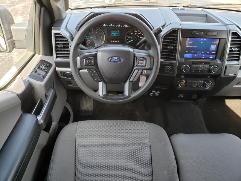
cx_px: 120
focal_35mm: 26
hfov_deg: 67.3
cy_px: 90
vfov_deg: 53.1
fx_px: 181
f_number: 2.4
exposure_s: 1/50
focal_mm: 4.3
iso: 64
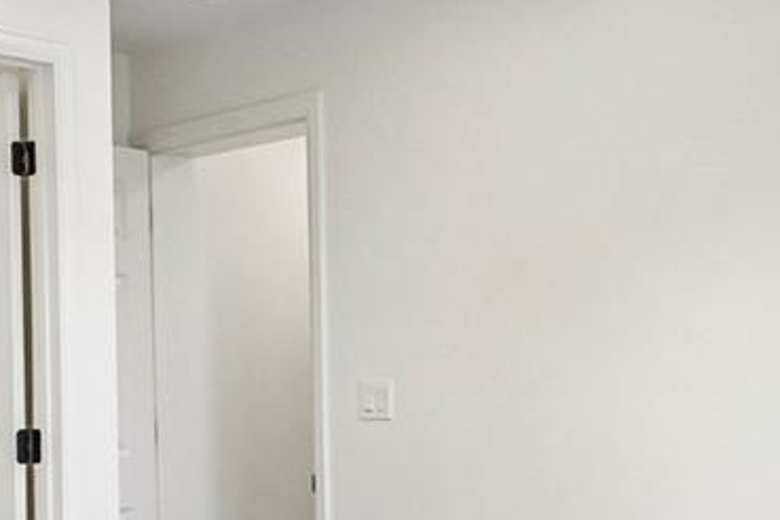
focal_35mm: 65
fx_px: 1408
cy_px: 406
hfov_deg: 30.3
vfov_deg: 20.7
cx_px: 171
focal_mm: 10
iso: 800
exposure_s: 1/40
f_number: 8
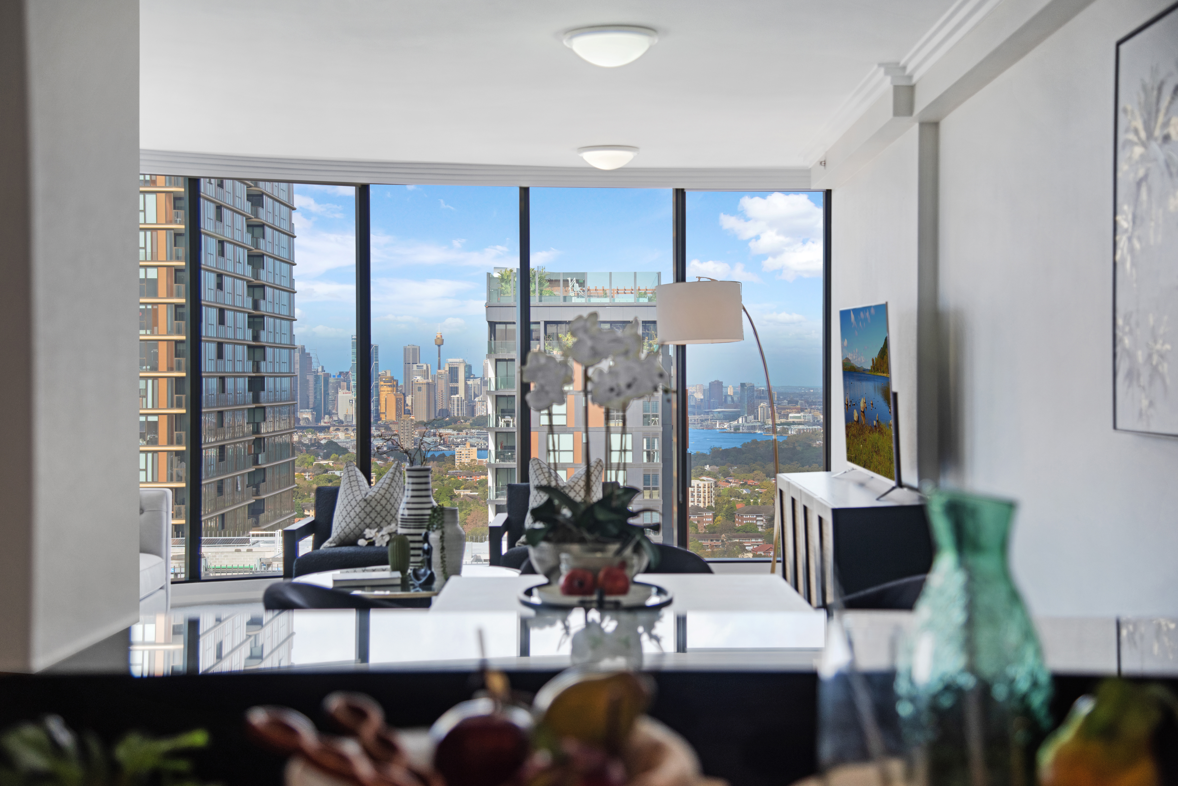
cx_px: 589
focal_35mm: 52
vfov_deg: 26.0
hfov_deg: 38.2
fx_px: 1702
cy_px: 393
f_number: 4
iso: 320
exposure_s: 1/250
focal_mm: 52
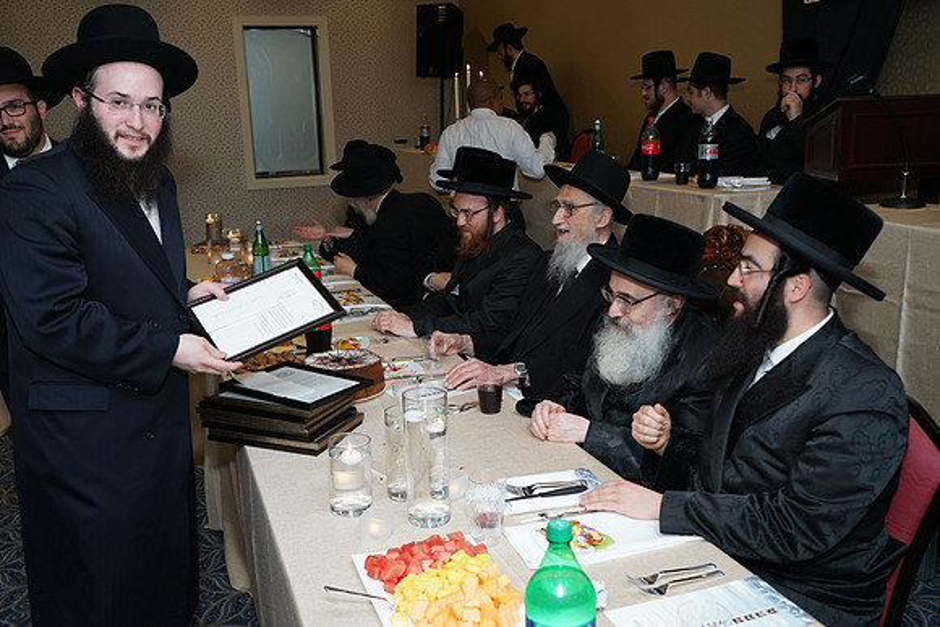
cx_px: 470
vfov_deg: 40.0
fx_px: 862
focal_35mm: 33
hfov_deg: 57.2
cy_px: 314
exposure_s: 1/100
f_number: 6.3
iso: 640
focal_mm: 33
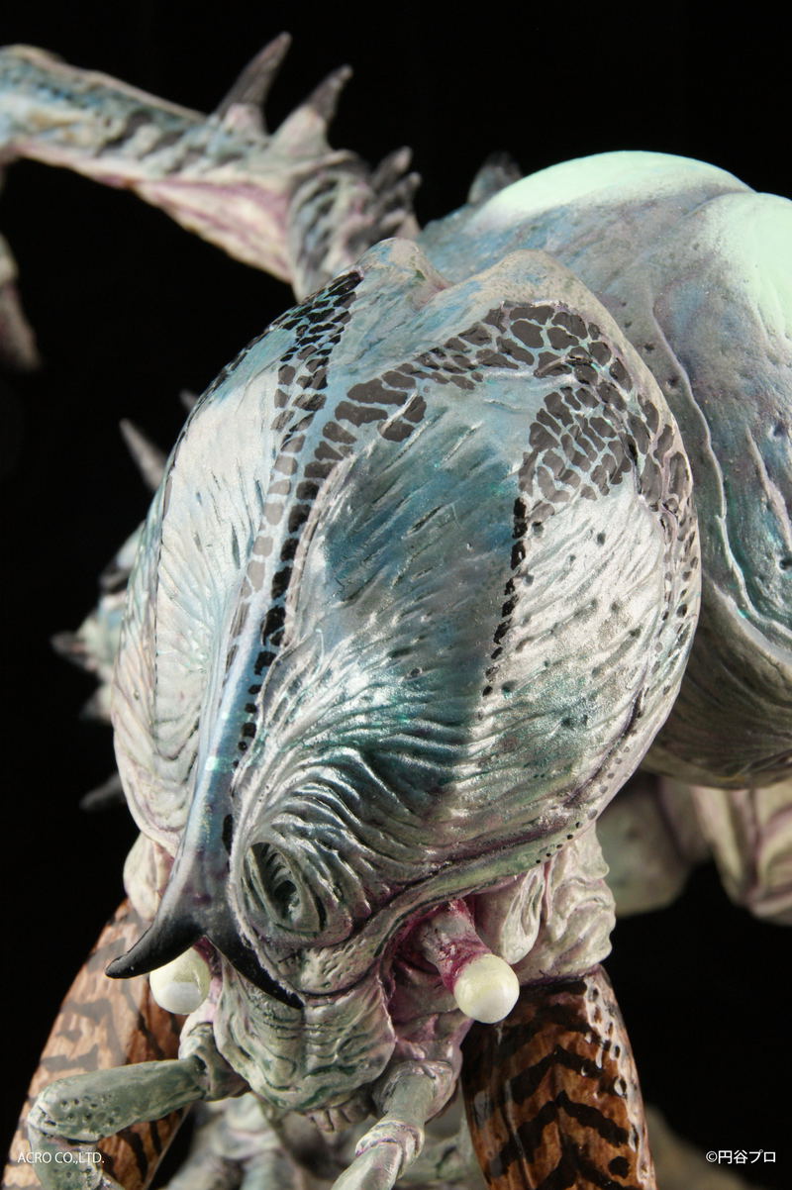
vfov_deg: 18.2
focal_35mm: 112
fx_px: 3716
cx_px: 396
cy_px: 595
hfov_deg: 12.2
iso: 400
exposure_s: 1/4
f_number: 13
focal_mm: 75
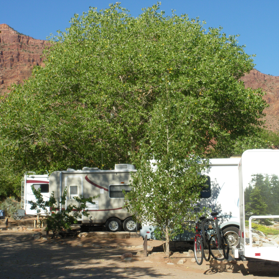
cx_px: 161
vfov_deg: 23.4
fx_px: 675
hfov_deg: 23.3
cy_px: 139
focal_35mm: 74
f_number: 7.1
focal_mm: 11.1
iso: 64
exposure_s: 1/200
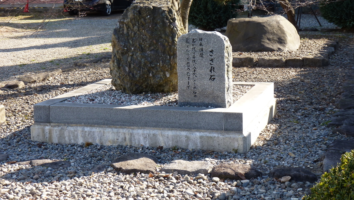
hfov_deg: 31.4
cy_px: 85
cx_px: 177
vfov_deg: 18.0
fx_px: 629
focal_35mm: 67
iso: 80
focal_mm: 10.8
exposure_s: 1/125
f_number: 4
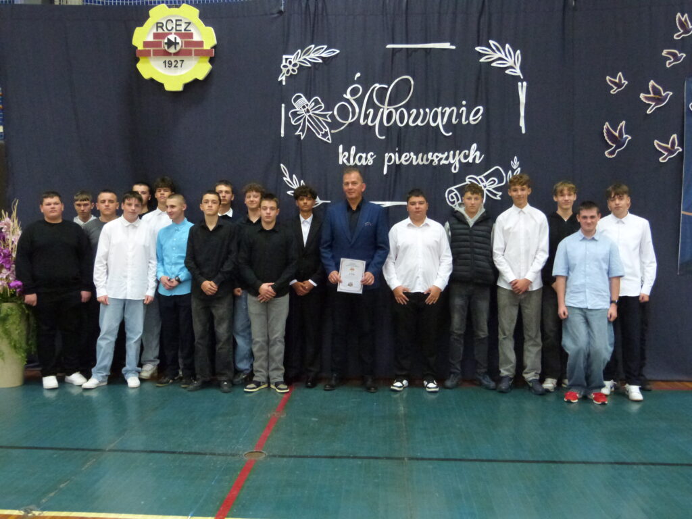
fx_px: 680
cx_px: 346
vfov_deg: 41.8
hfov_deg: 54.0
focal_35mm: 34
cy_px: 260
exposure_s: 1/15
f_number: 3
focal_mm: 6.1
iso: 800
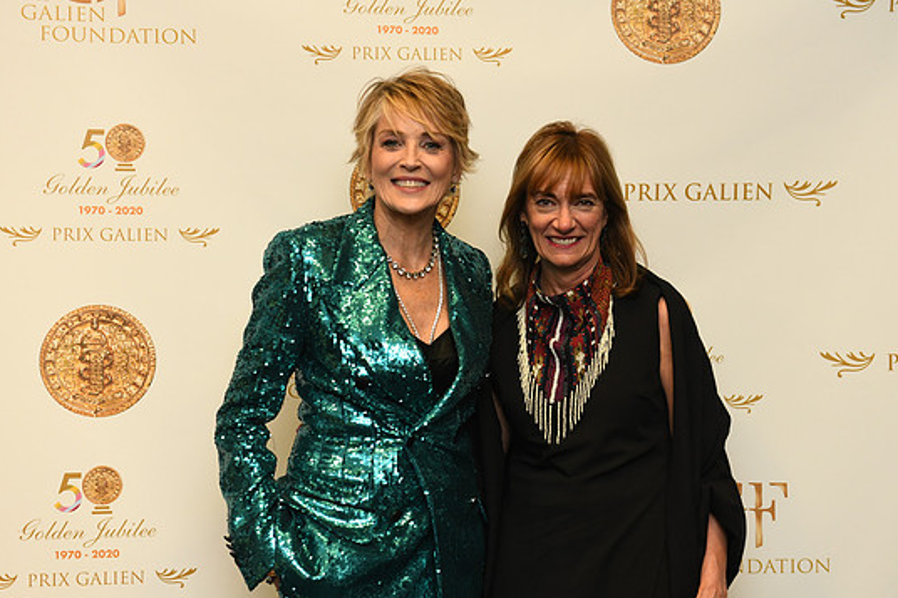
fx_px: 1621
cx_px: 477
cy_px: 294
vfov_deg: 20.9
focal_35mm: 65
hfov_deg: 31.0
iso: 2000
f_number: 5.6
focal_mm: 60
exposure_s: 1/125
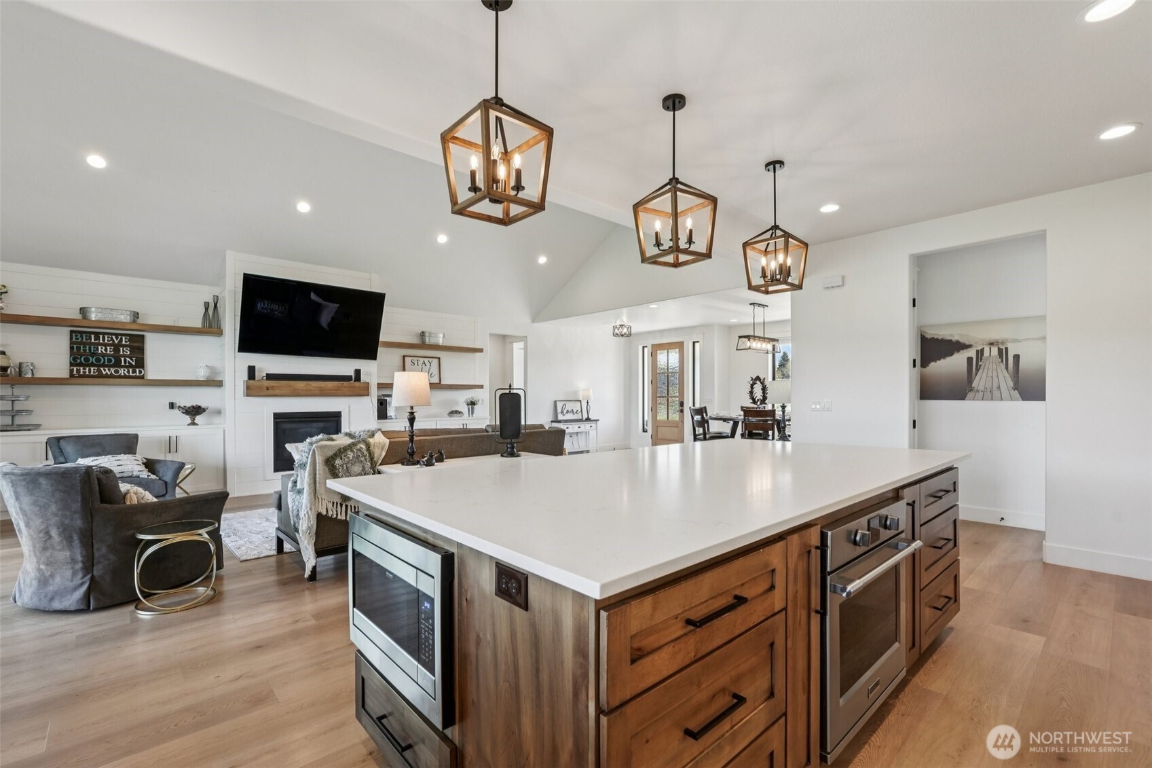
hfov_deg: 96.7
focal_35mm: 16
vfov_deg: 73.7
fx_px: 512
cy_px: 384
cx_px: 576
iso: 400
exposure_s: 1/40
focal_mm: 16
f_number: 8
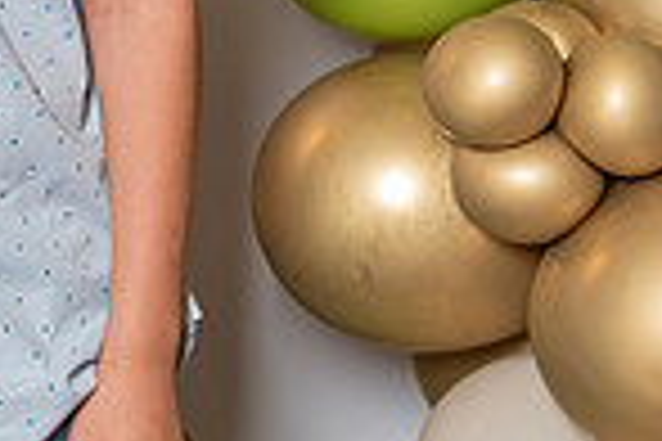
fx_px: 3880
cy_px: -10
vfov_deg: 6.5
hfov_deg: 9.2
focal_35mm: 211
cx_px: -584
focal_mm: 44
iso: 250
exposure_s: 1/200
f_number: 4
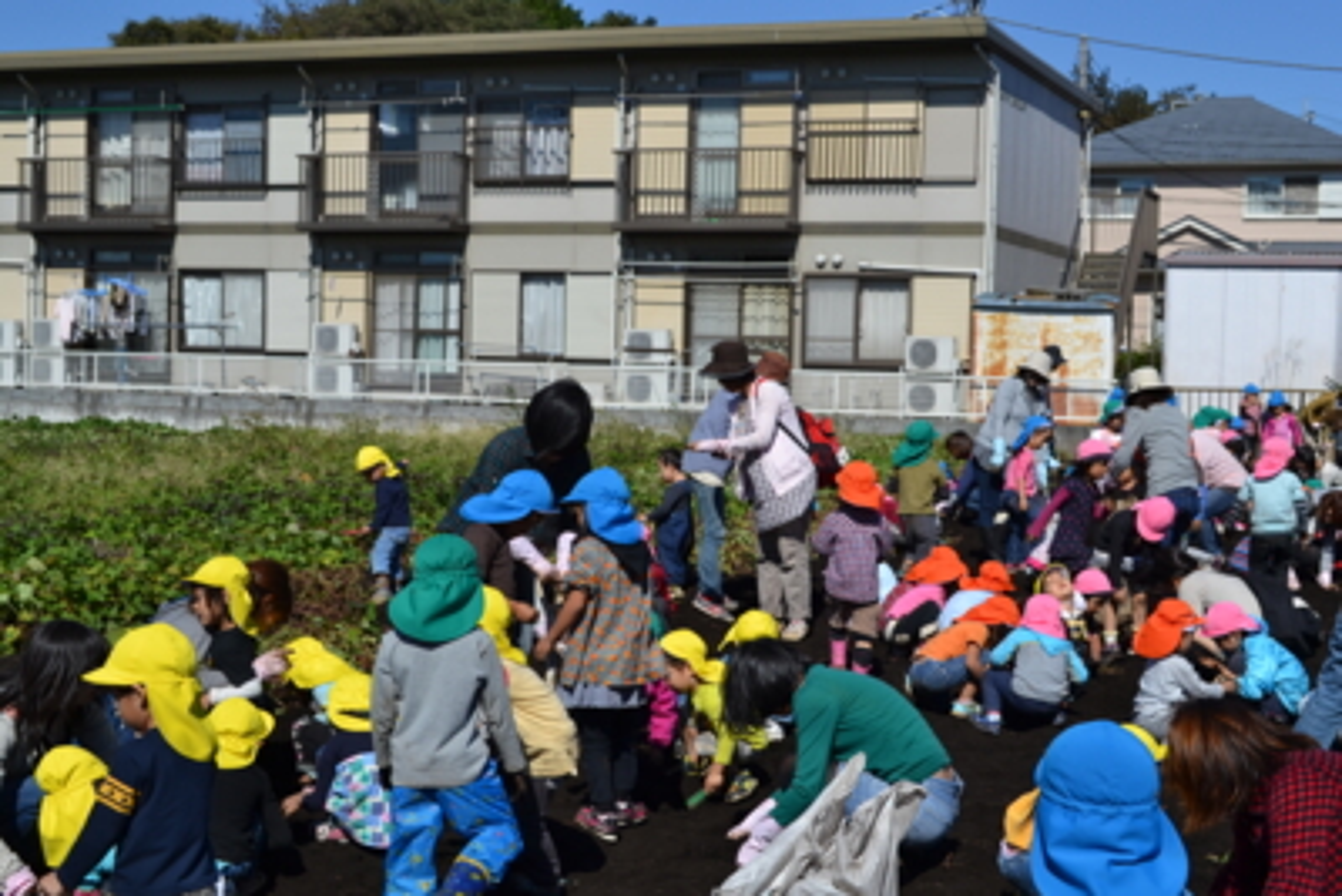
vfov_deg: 25.1
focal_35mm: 54
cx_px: 671
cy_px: 448
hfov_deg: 36.9
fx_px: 2014
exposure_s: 1/320
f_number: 9
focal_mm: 36
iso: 100
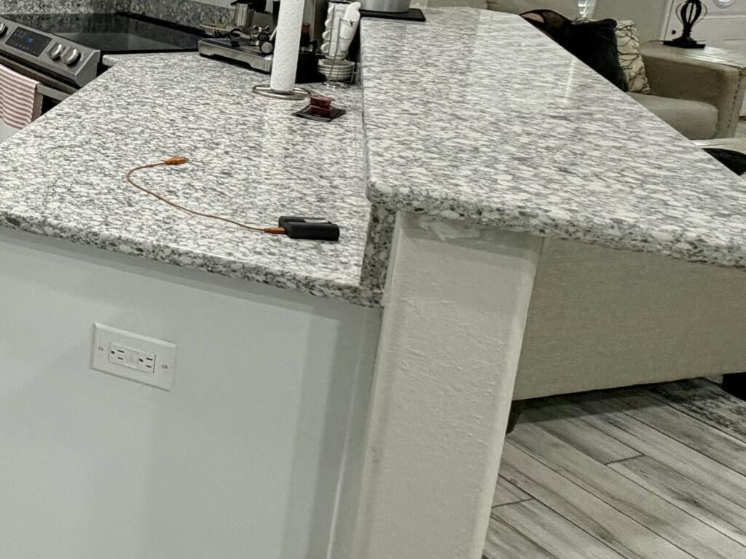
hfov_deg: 34.9
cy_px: 65
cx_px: -178
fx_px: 884
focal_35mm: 41
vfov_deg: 33.4
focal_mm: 2.22
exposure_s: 1/60
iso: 200
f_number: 2.2
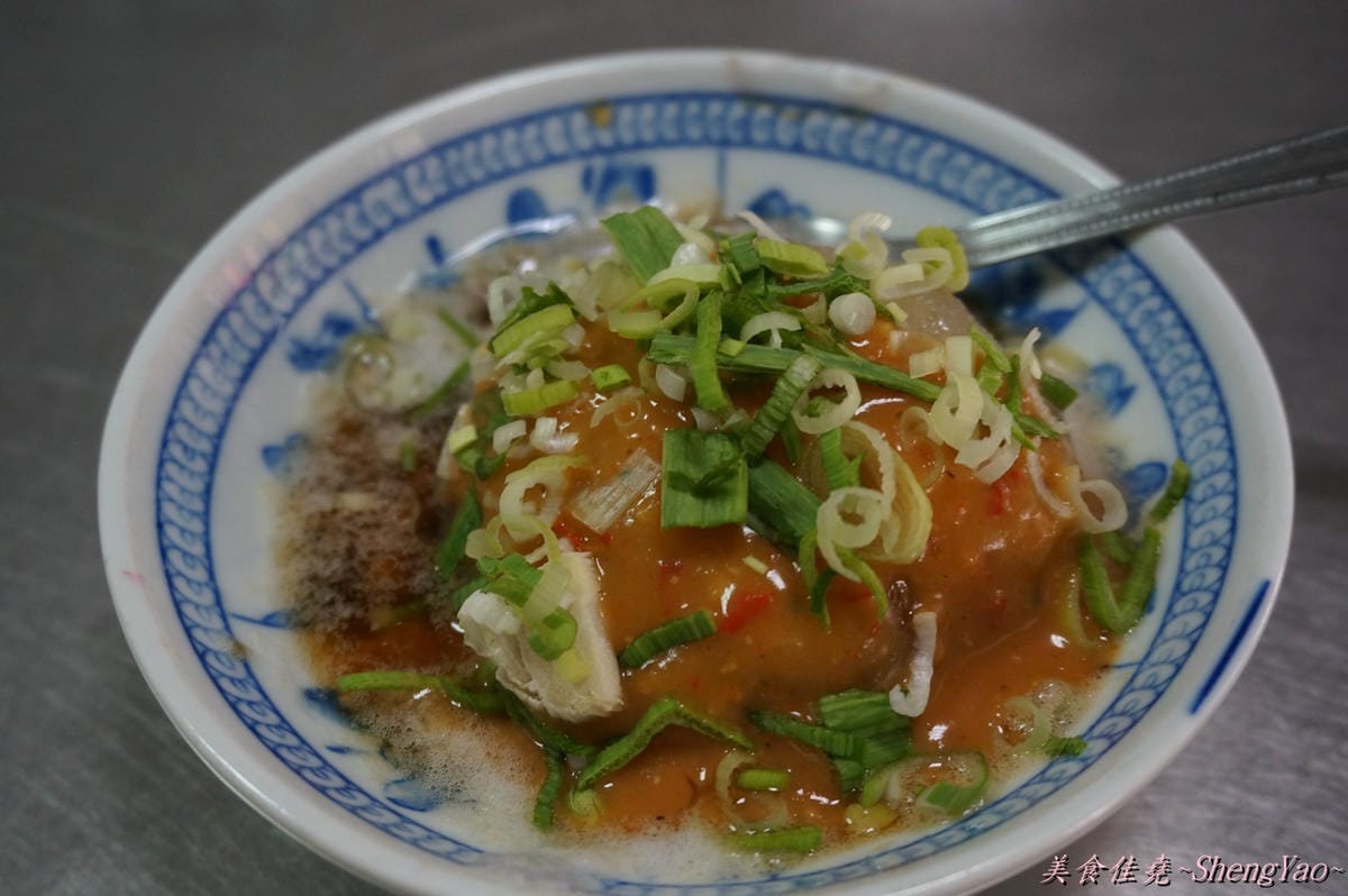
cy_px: 448
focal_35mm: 40
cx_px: 674
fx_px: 1515
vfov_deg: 33.0
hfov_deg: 48.0
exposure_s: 1/60
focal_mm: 27
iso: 800
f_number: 4.5
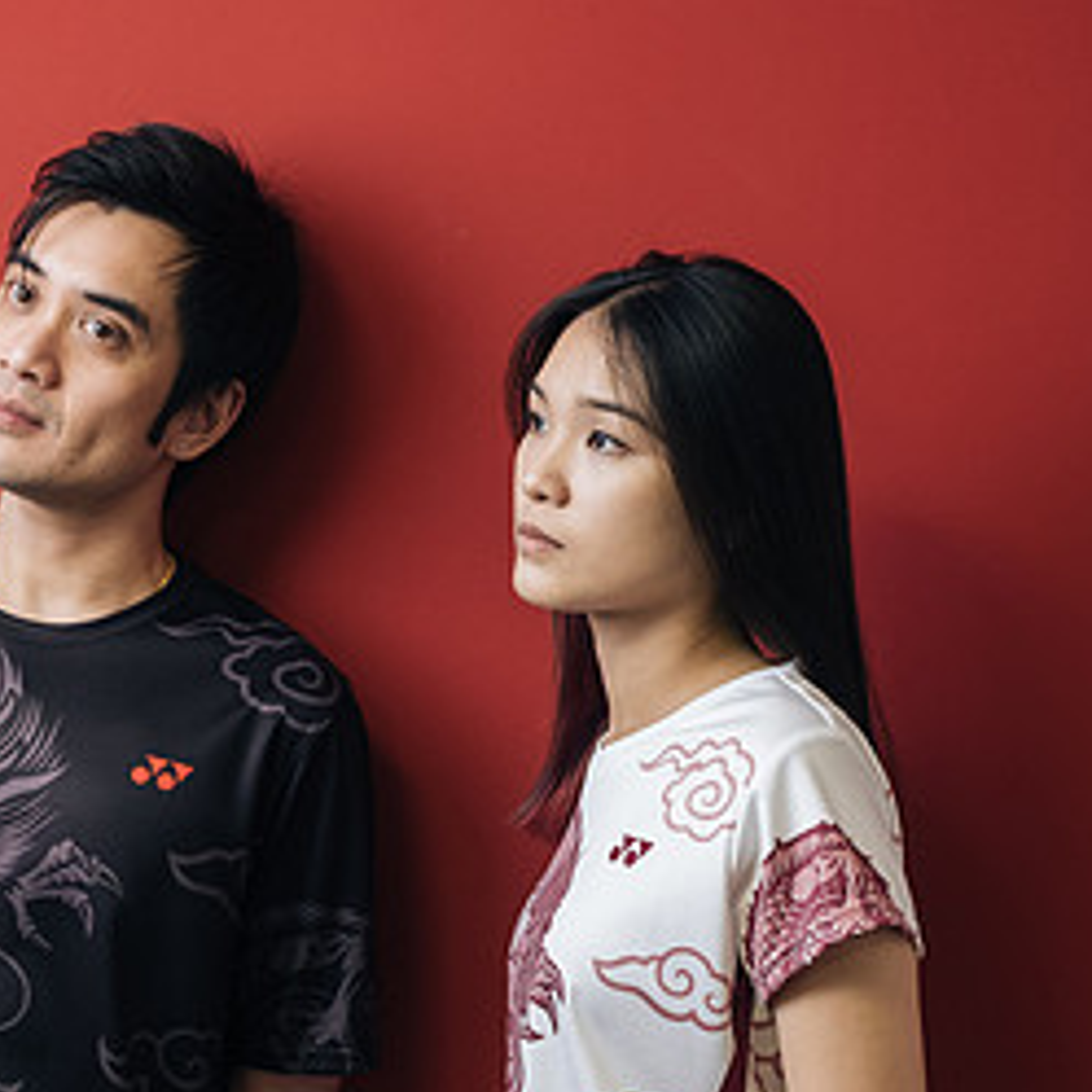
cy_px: 796
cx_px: 237
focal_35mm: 99
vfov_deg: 17.5
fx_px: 3533
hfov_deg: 17.4
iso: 1000
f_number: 3.2
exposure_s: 1/125
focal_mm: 33.2
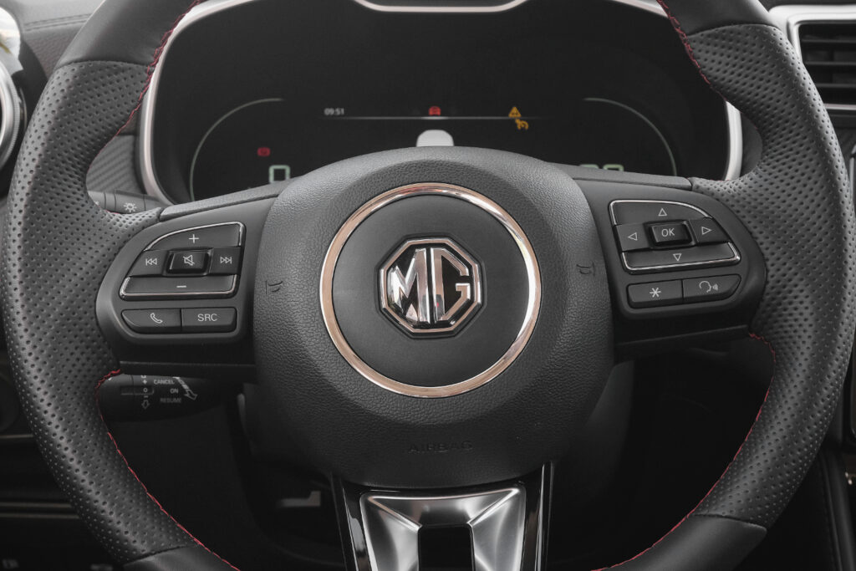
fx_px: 1617
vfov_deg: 20.0
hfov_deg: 29.7
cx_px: 428
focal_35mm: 68
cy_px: 286
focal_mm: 45
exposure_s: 1/160
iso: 2000
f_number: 9
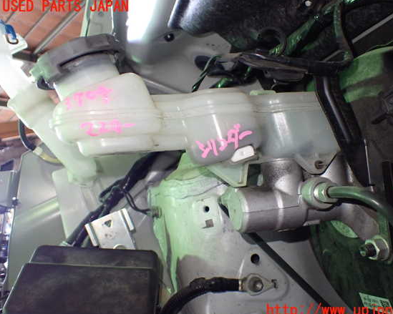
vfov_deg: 45.8
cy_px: 159
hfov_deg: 55.6
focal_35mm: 32
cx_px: 213
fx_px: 372
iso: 800
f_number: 2.3
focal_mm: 5.4
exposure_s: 1/80
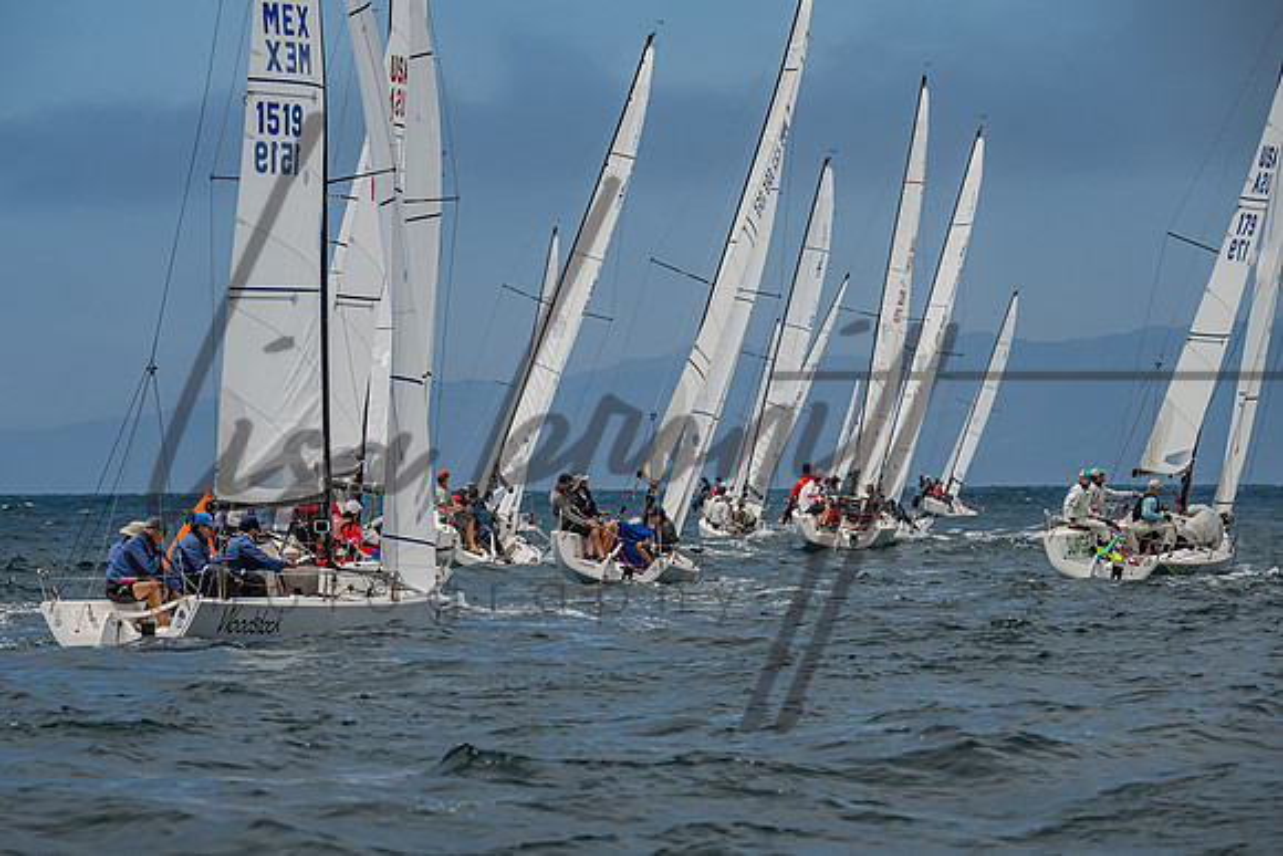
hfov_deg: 10.7
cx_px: 610
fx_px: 6866
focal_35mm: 193
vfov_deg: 7.1
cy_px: 449
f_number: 6.3
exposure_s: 1/3200
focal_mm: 175
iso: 400
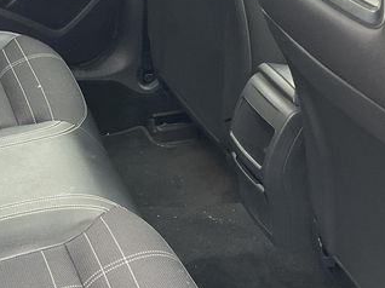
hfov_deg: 25.8
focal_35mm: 73
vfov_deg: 20.1
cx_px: 31
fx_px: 811
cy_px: 151
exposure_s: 1/60
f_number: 1.8
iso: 64
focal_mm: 3
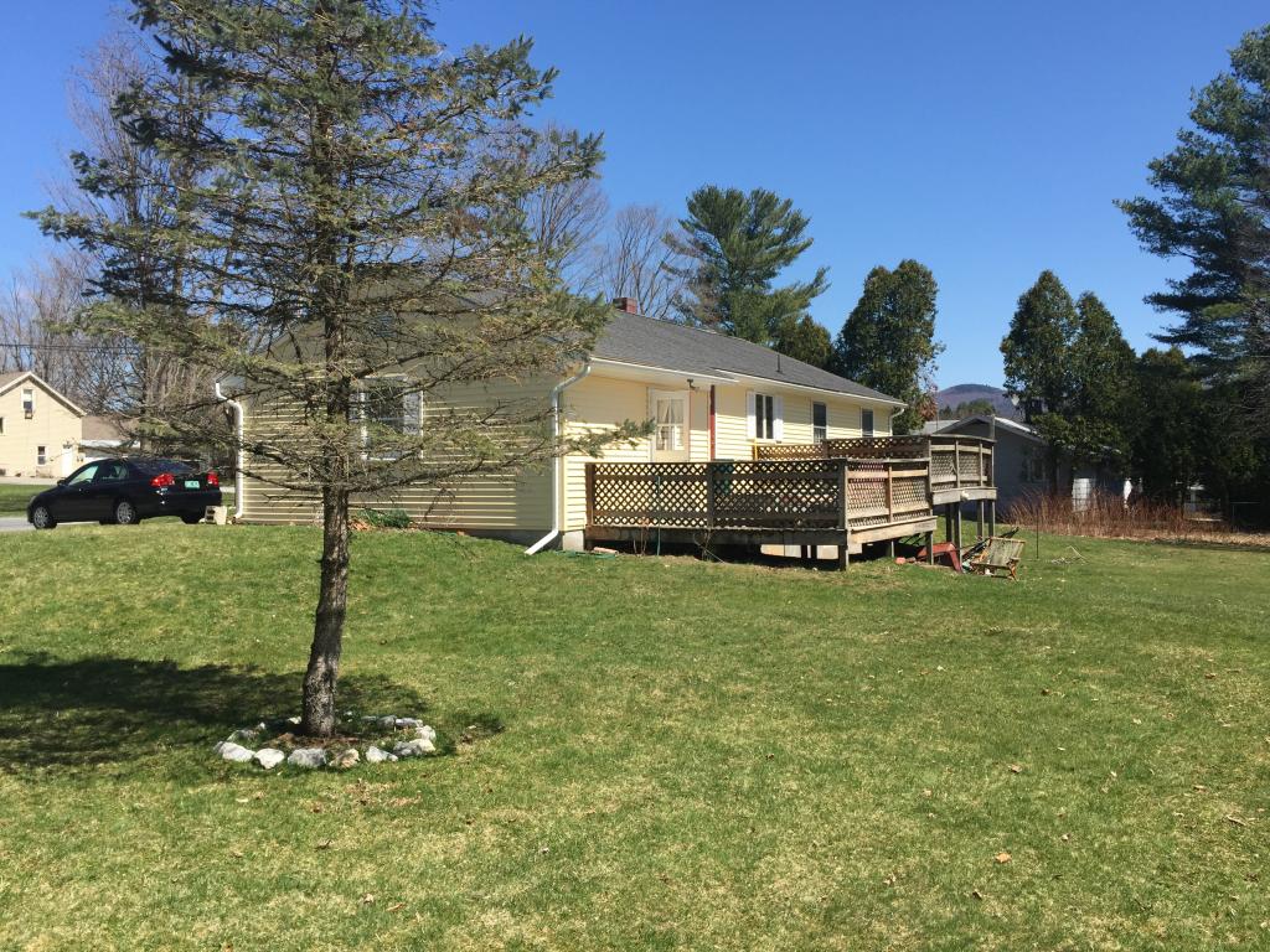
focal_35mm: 29
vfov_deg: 48.2
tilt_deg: -0.5
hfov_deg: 61.7
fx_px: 1064
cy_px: 476
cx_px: 635
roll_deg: -0.5
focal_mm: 4.15
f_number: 2.2
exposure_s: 1/1522
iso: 32
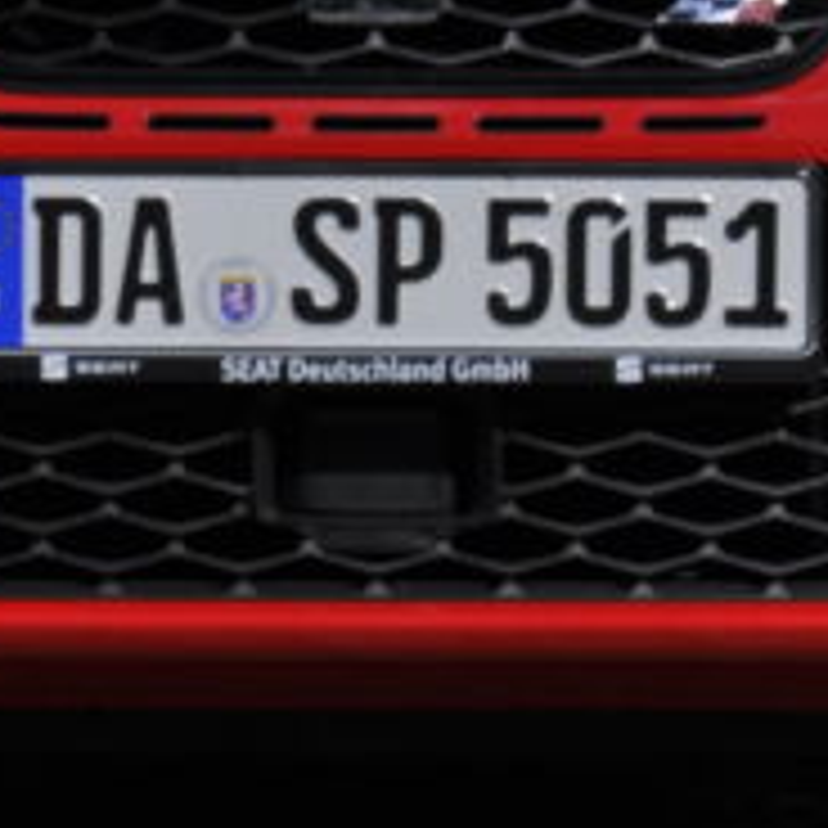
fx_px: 20117
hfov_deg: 2.4
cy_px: -202
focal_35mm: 743
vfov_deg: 2.4
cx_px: 220
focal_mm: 105
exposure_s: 1/800
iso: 200
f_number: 14
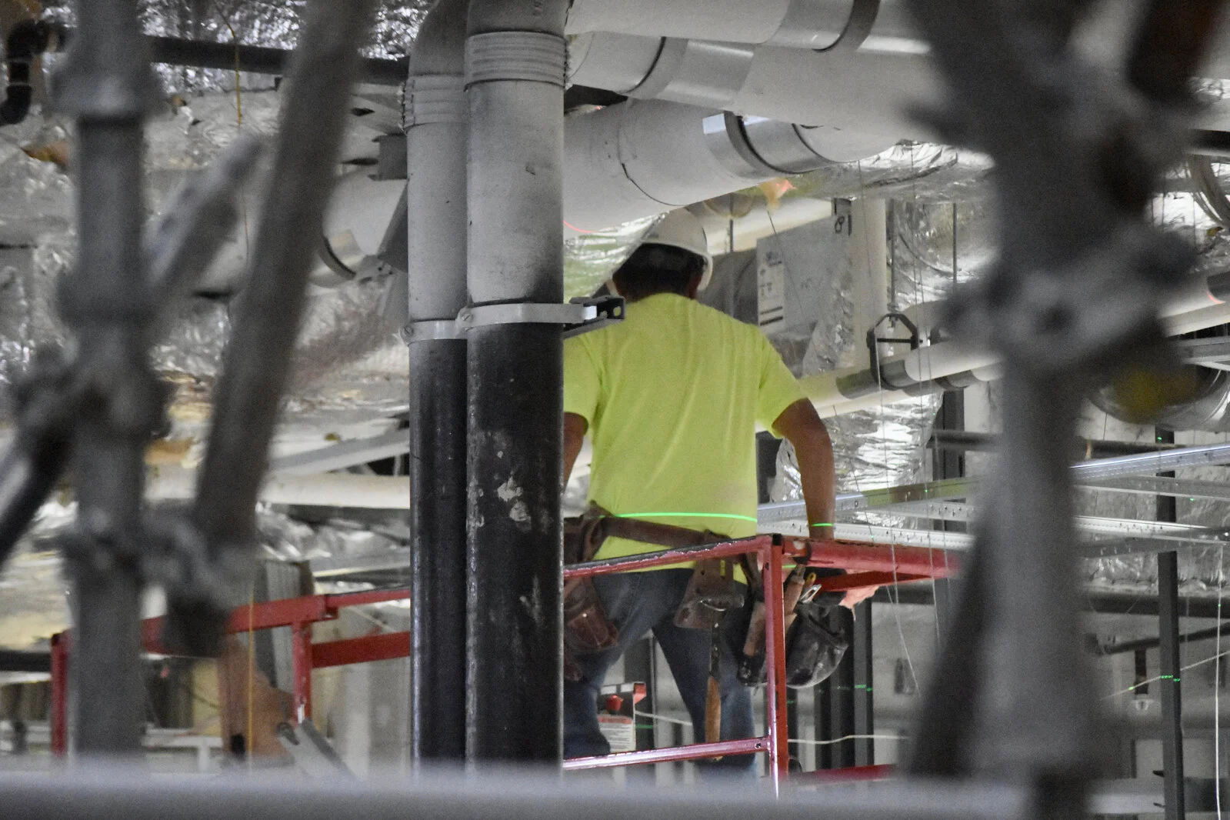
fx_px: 7431
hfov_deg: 9.5
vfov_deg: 6.3
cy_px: 410
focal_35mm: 218
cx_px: 615
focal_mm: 145
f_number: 5
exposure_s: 1/160
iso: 12800
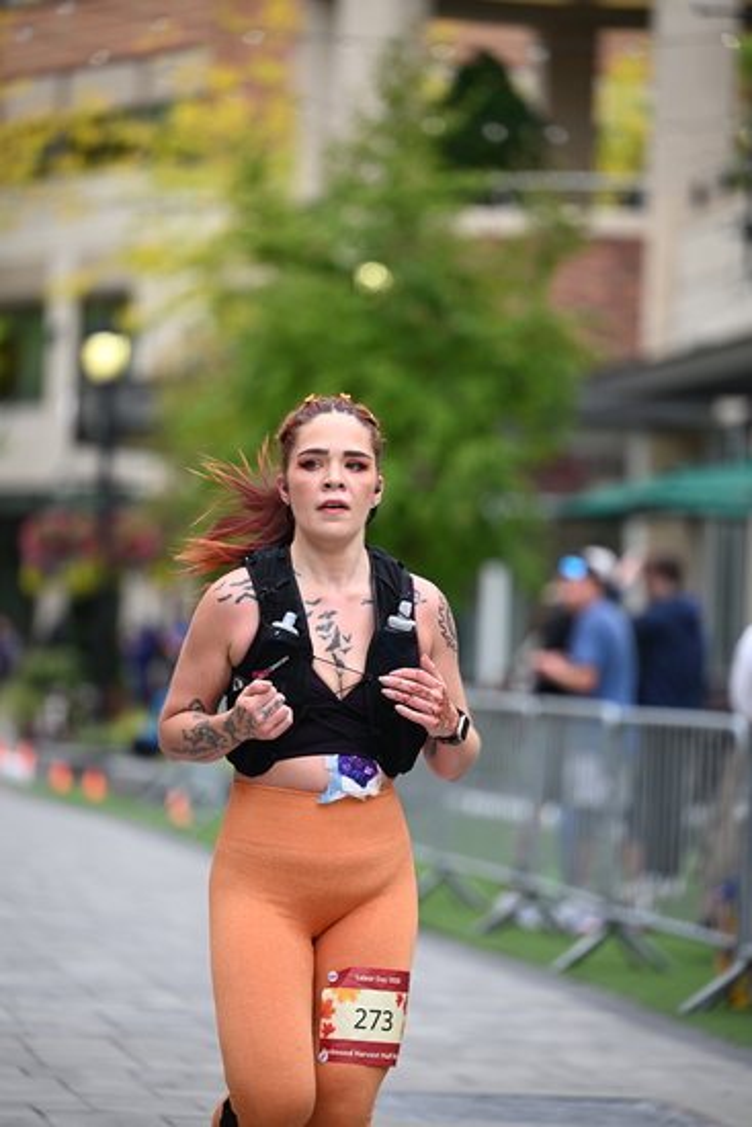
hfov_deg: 8.6
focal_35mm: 160
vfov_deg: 12.8
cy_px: 564
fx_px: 5010
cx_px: 376
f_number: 2.8
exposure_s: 1/2000
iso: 640
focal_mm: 160
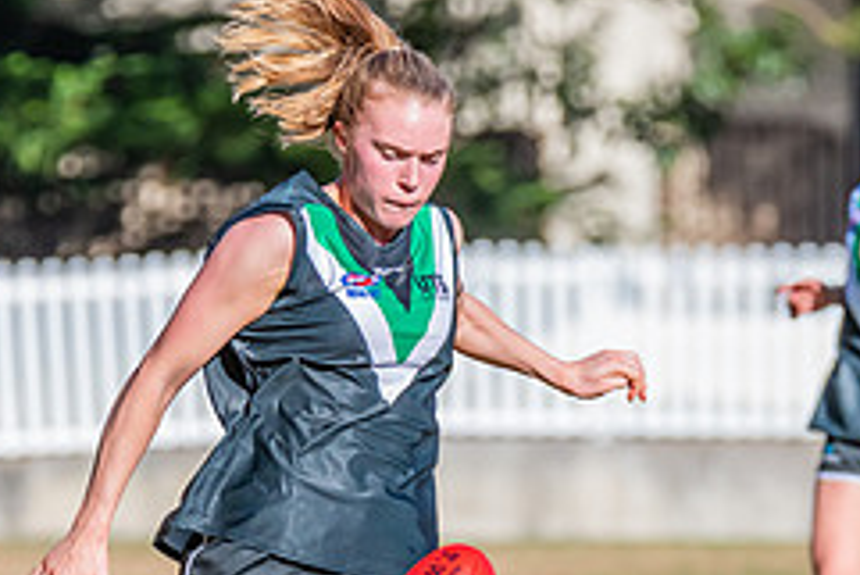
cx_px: 345
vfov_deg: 1.5
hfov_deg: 2.3
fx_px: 21464
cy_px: 474
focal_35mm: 898
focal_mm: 360
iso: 800
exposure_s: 1/1600
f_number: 10
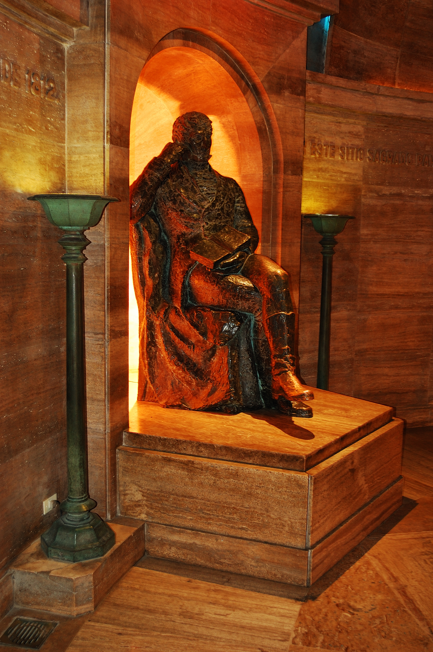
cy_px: 326
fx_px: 624
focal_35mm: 34
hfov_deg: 38.3
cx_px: 216
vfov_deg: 55.1
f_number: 4.5
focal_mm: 23
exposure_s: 1/4
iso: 200
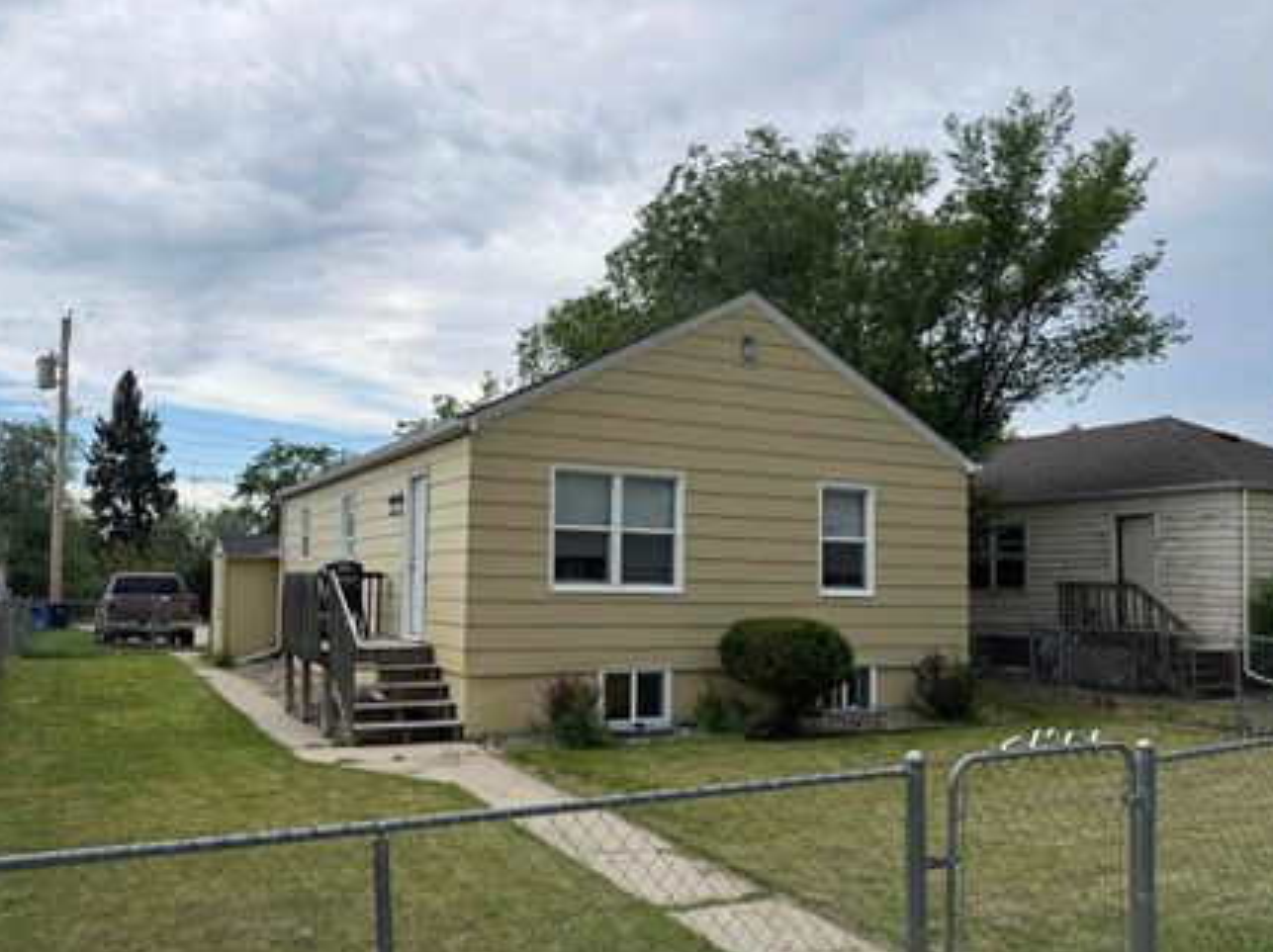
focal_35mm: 28
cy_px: 523
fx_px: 1029
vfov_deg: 49.6
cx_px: 585
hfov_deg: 63.4
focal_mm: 6.76
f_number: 1.78
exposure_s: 1/2110
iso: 80
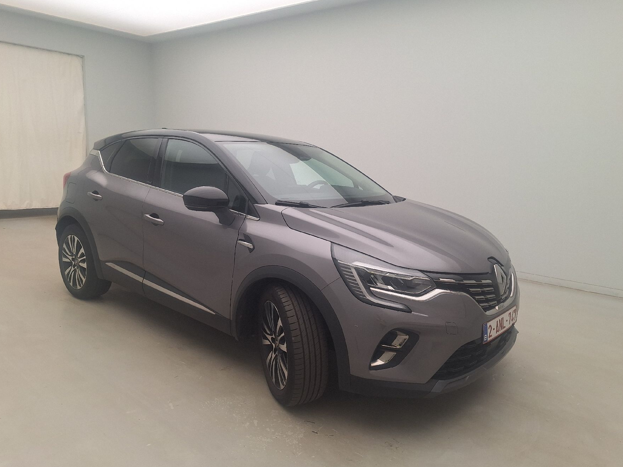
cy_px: 241
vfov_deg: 54.9
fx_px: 450
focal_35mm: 25
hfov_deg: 69.4
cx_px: 317
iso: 40
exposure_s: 1/126
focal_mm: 5.54
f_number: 1.8
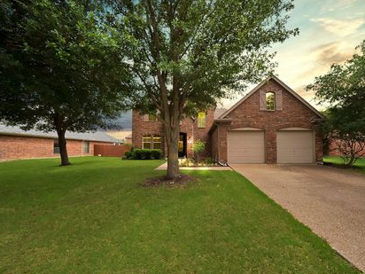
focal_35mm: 14
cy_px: 145
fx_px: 148
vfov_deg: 85.6
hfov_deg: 101.9
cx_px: 197
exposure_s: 1/320
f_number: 9
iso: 640
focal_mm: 12
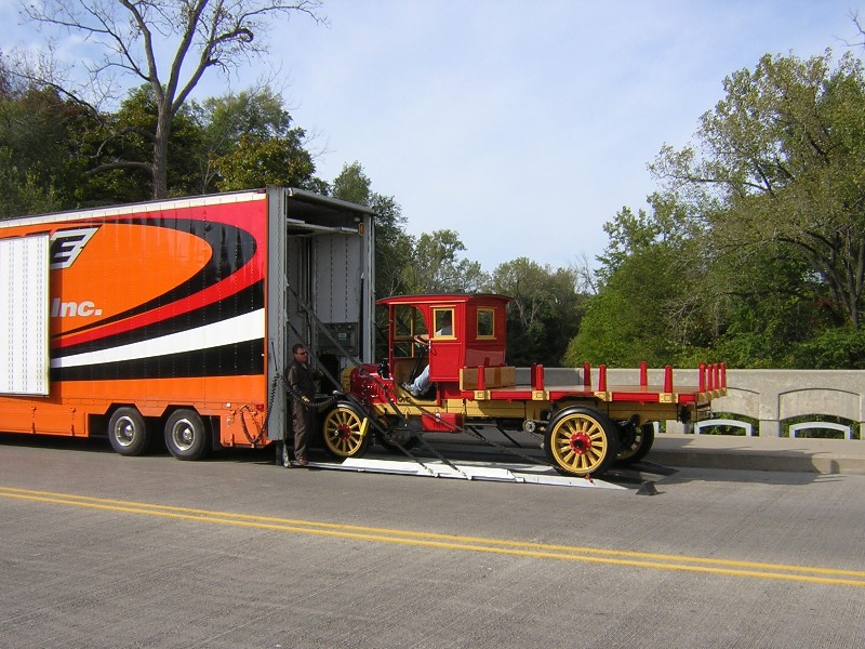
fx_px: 900
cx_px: 432
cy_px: 324
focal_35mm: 36
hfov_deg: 51.4
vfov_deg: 39.7
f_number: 5.2
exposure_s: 1/297
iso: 100
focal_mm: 4.7
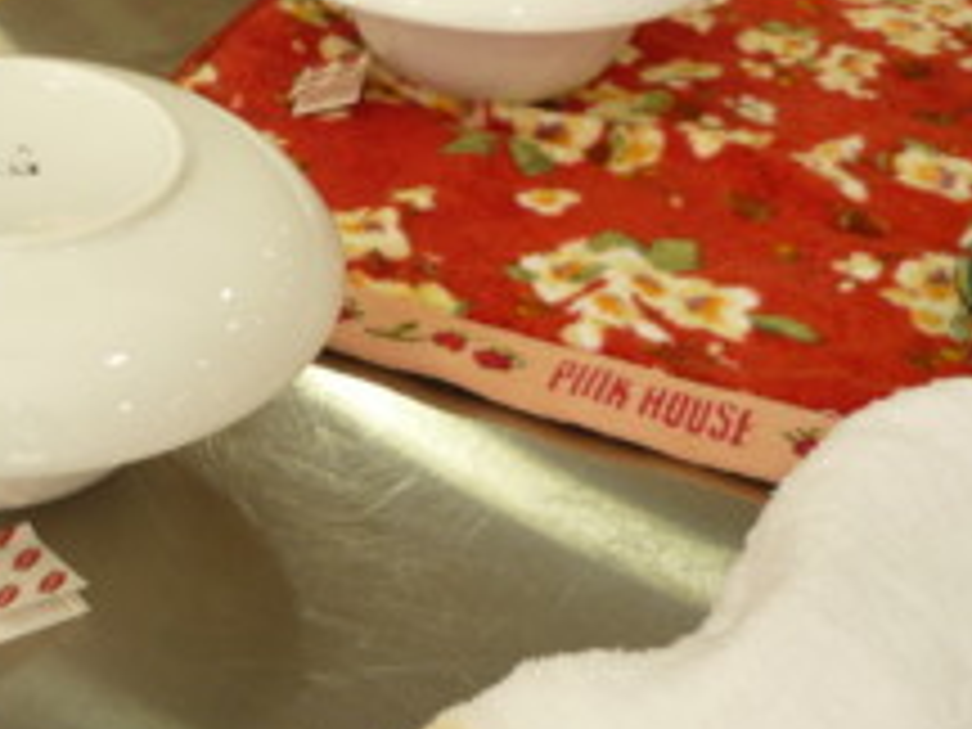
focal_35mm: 61
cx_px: 256
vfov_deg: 23.8
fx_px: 1713
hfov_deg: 31.2
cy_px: 207
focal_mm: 5.5
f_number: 2.8
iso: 100
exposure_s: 1/100
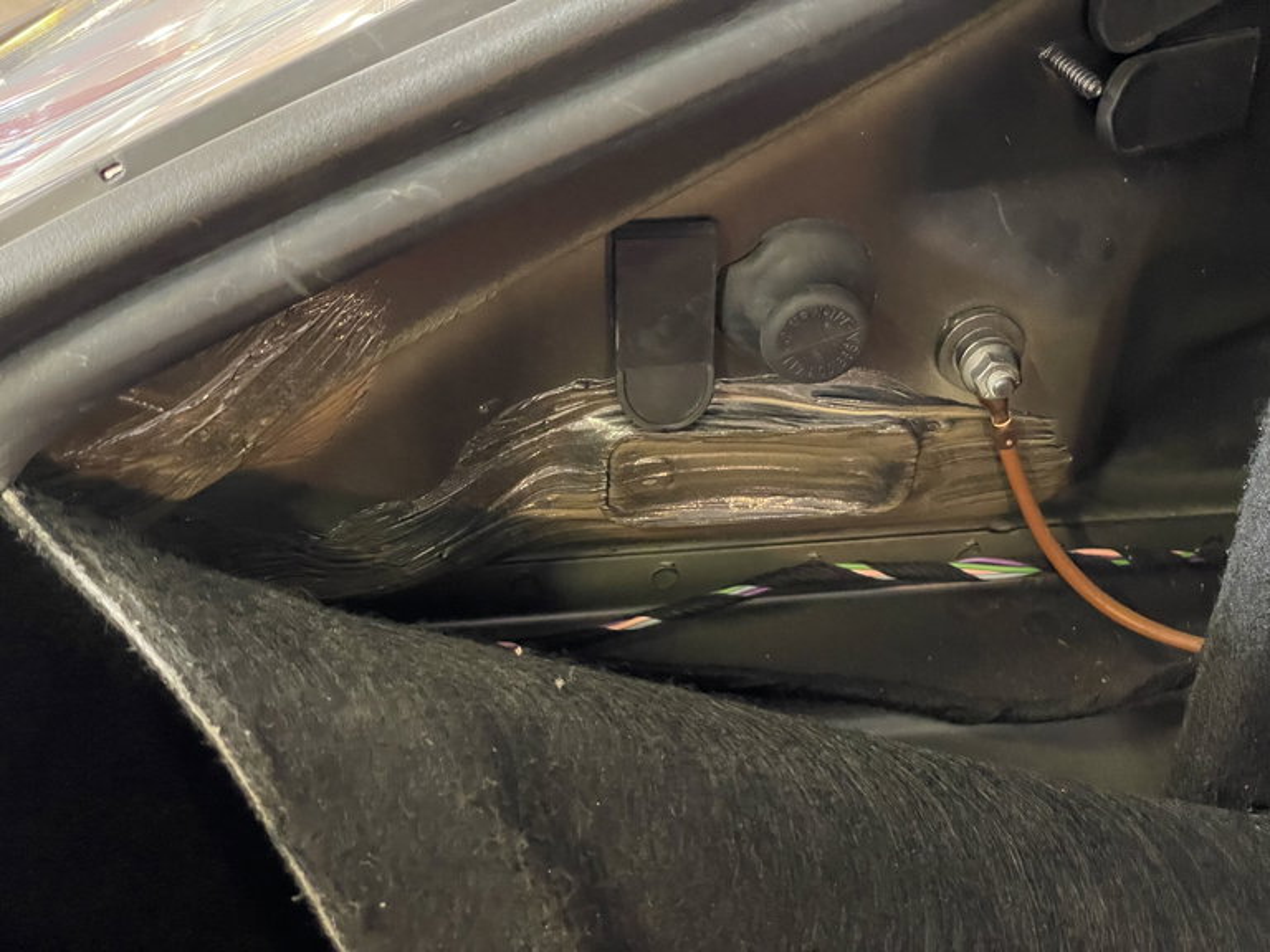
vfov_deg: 28.0
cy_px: 476
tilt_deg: -36.4
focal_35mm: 52
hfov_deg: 36.8
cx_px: 635
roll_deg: -1.8
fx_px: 1908
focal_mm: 6
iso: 1250
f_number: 2
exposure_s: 1/30
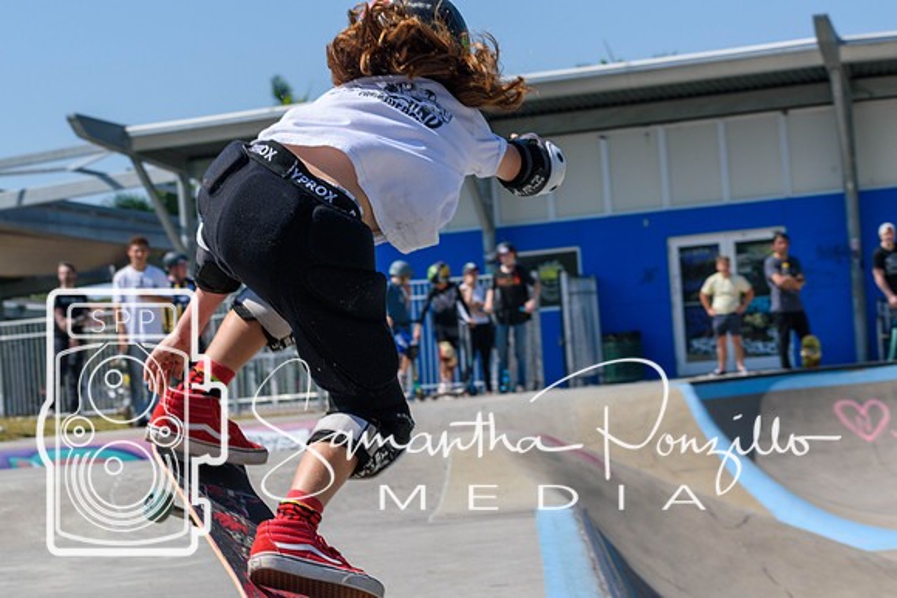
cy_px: 299
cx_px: 448
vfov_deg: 13.0
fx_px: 2617
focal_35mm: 105
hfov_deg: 19.5
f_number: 8
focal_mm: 70
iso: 200
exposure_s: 1/1000
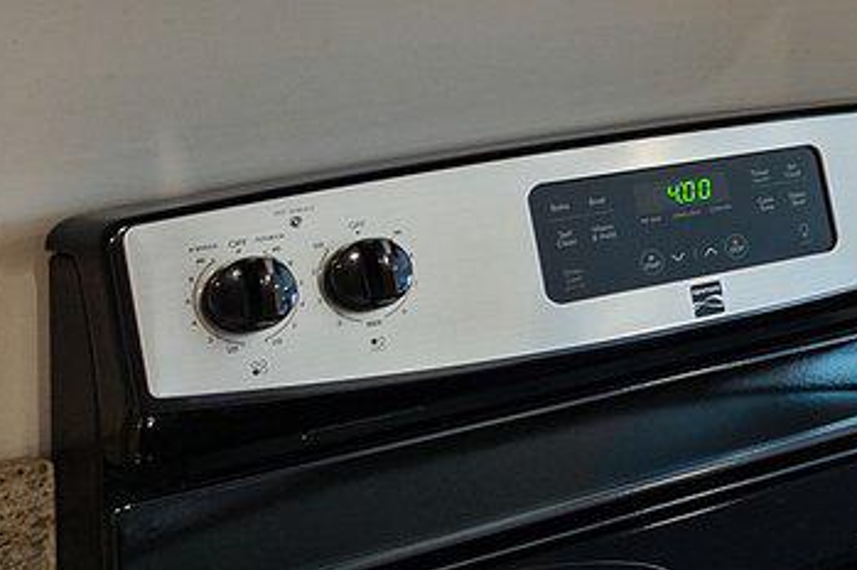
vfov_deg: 14.0
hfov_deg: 14.3
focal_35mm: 94
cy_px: -171
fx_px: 2236
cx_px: 2068
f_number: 8
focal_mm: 16
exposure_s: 1/2.5
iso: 400
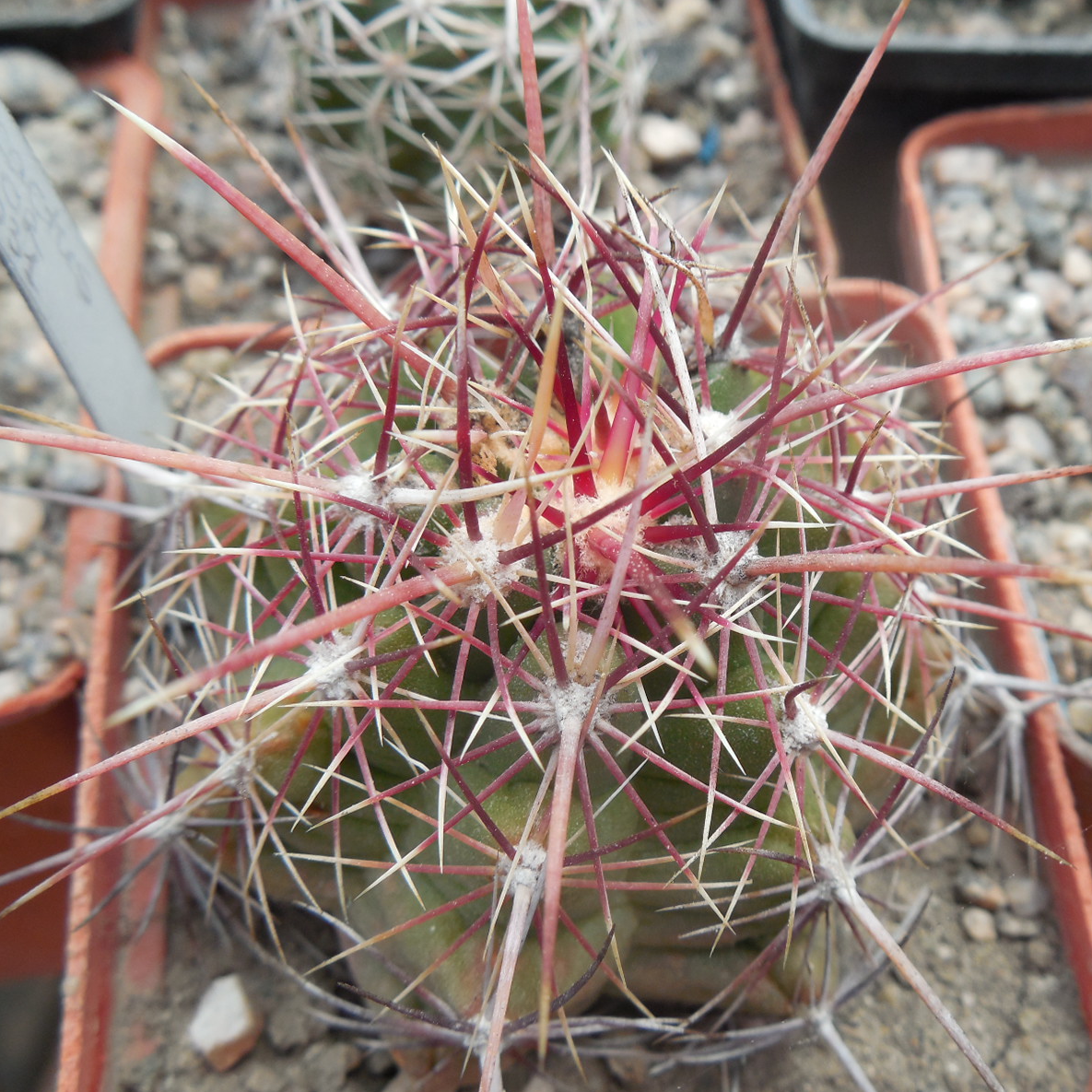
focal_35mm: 37
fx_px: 1321
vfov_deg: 44.9
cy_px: 552
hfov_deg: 44.7
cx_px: 662
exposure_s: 1/200
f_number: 3.6
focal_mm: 5.6
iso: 125
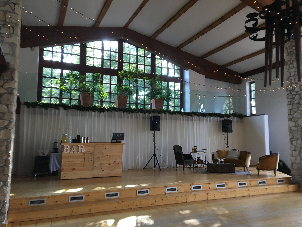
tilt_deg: +5.8
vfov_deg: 48.2
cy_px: 114
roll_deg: -0.8
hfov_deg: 61.7
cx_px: 151
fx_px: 253
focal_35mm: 29
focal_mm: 4.15
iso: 25
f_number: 2.2
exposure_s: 1/33
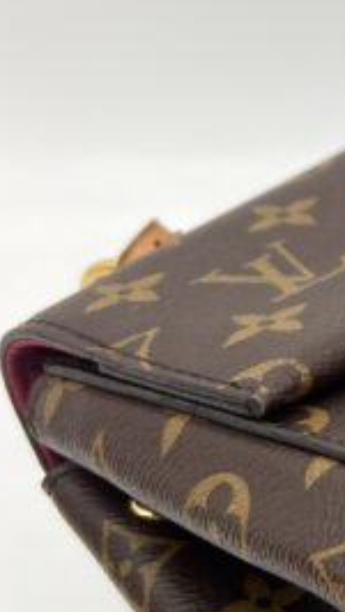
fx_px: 1769
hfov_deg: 9.8
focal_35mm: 109
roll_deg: -1.2
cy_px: 271
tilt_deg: -37.9
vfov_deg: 19.6
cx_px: 819
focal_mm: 5.7
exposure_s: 1/138
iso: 32
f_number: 1.5
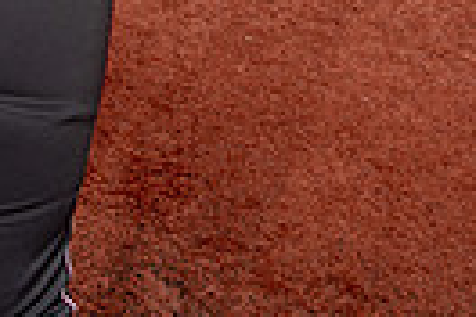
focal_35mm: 119
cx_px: -50
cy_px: -457
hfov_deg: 16.7
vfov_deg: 10.0
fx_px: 1573
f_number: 8
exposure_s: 1/250
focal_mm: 35
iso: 100
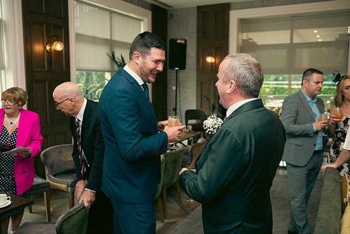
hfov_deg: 55.8
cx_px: 175
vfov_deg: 38.9
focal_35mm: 34
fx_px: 331
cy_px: 117
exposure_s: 1/160
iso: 800
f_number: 3.5
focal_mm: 34
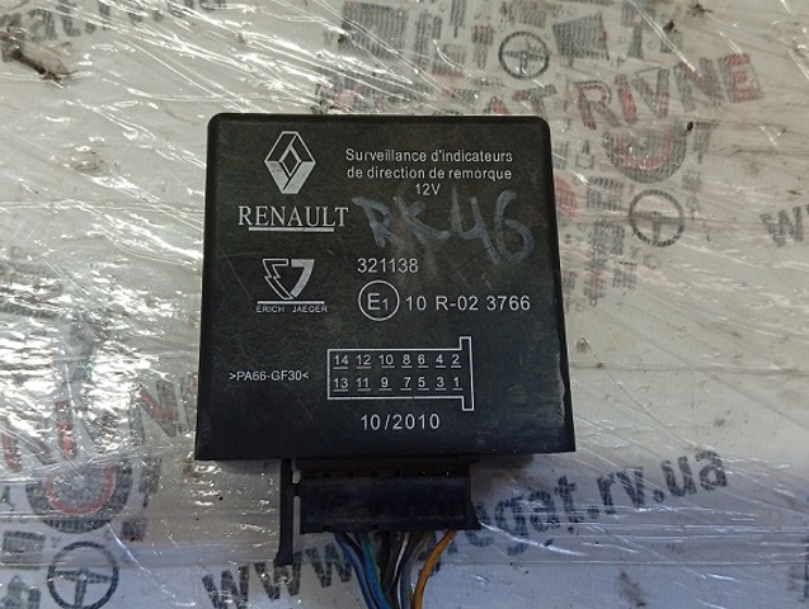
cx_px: 404
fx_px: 819
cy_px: 304
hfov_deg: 52.5
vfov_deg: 40.8
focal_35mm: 35
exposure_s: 1/33.3
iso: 273
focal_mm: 3.96
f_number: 1.8
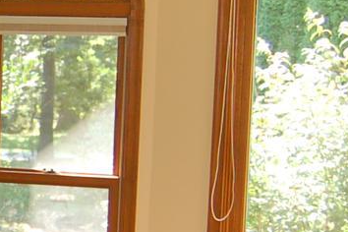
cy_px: 144
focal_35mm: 156
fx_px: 1508
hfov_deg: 12.3
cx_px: -222
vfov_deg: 8.8
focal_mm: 18
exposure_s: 1/100
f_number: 3.5
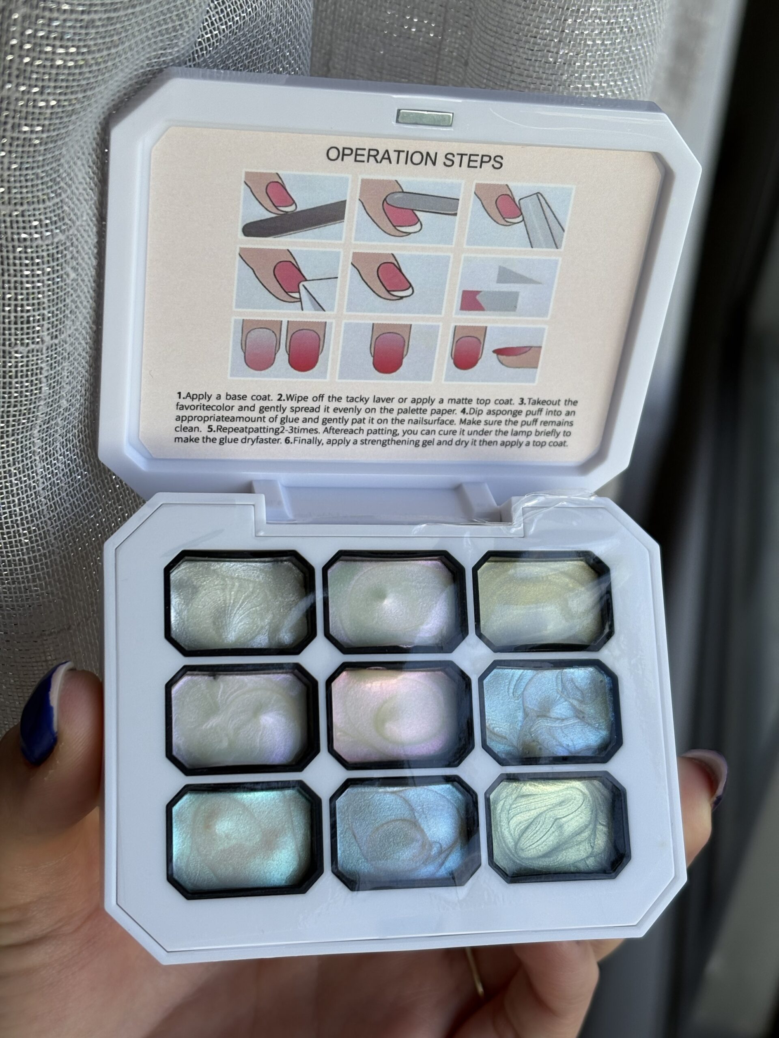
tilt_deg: -28.9
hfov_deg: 28.0
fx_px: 1560
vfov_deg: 36.8
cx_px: 390
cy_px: 519
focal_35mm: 52
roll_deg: -9.9
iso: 40
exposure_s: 1/701
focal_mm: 5.96
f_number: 1.6
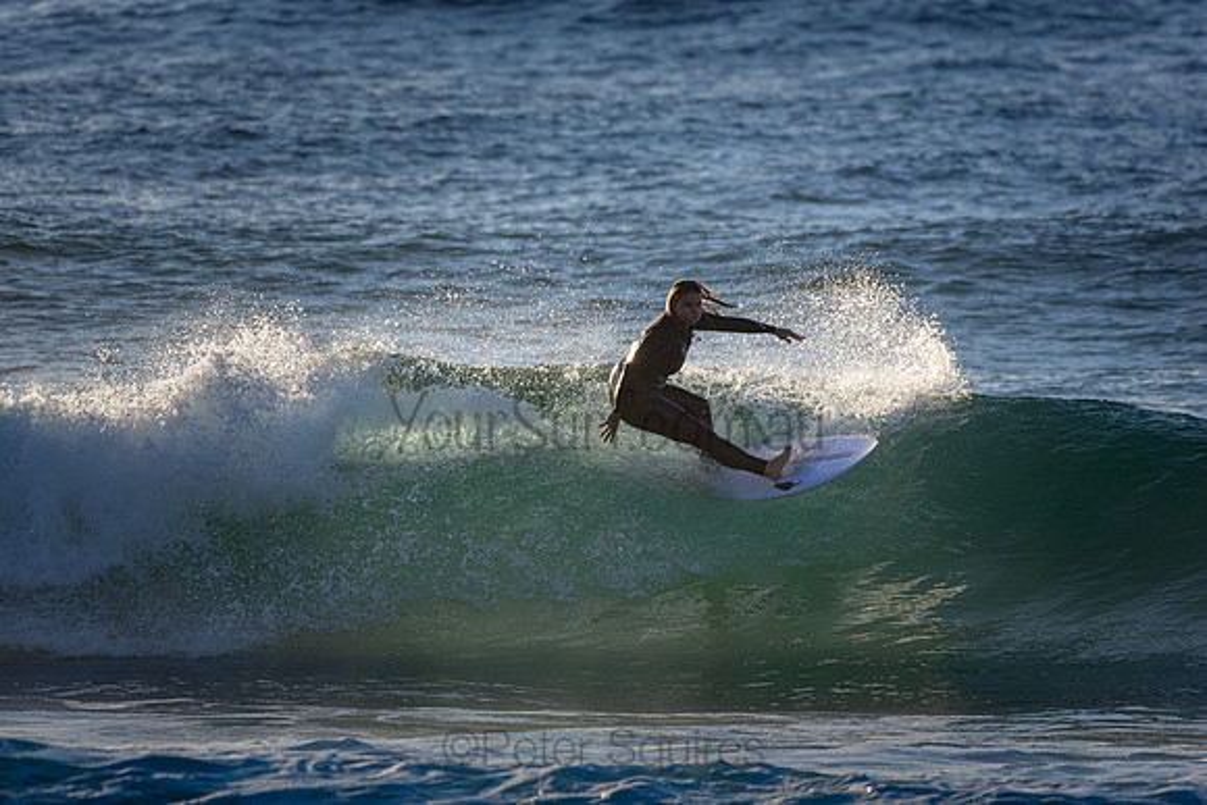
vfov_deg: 1.8
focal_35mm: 750
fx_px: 25151
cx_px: 604
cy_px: 402
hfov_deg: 2.7
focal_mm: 500
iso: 125
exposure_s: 1/500
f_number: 6.3
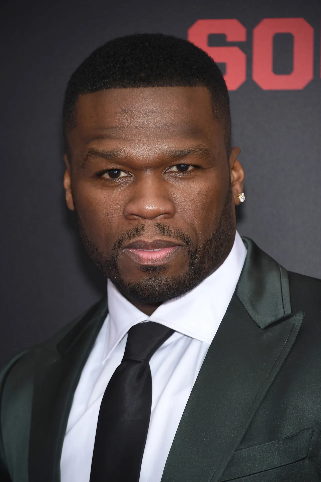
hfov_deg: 4.6
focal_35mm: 300
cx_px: 160
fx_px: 4017
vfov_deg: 6.9
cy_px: 241
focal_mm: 300
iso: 640
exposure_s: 1/160
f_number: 5.6
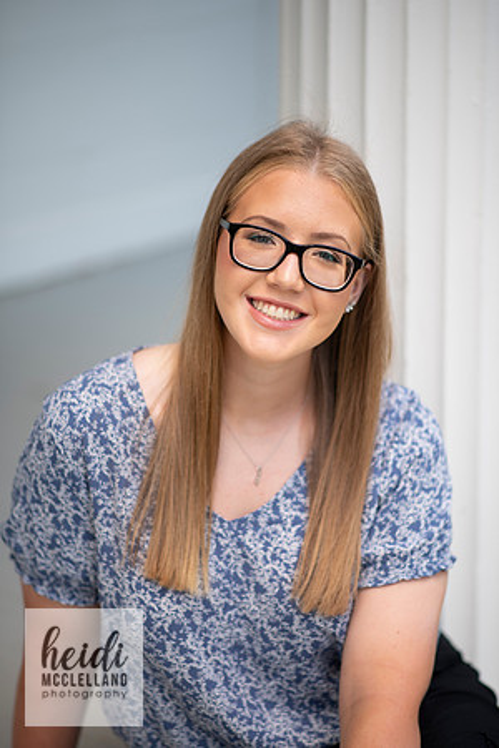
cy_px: 374
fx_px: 1767
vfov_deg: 23.9
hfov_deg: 16.1
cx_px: 250
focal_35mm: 85
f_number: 1.8
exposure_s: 1/200
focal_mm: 85
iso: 125
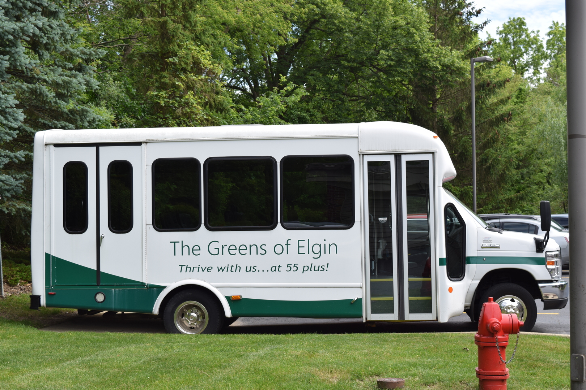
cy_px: 195
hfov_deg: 36.9
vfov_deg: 25.1
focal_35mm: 54
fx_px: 879
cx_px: 293
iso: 200
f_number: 9
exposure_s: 1/320
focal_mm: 36
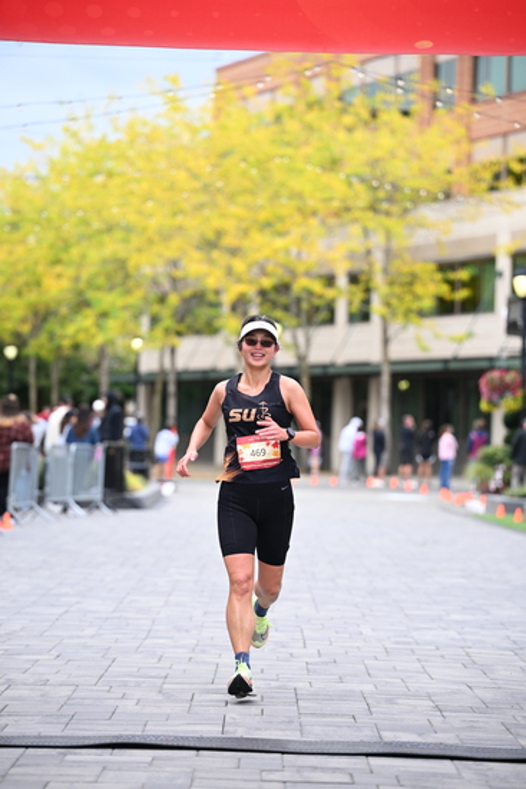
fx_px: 2738
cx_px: 263
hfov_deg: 11.0
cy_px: 394
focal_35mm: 125
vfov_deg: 16.4
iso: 1000
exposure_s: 1/2000
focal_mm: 125
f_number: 2.8
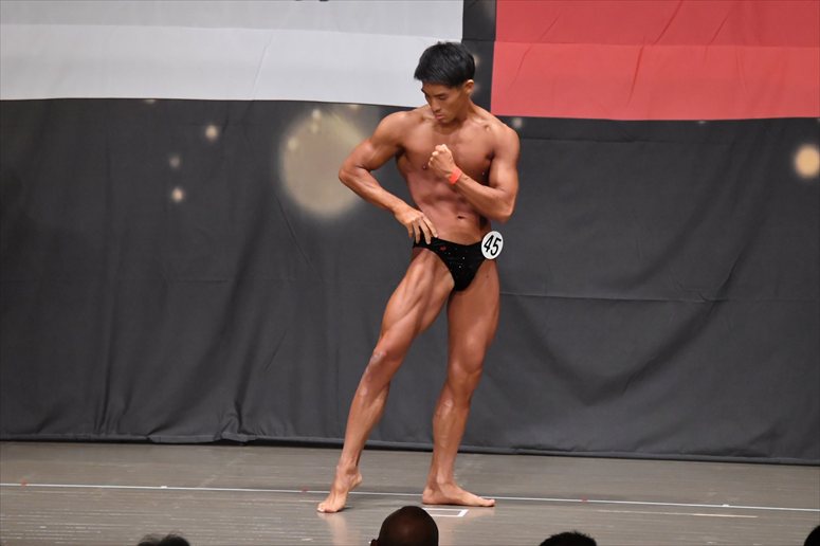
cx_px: 410
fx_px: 5123
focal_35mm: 225
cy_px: 273
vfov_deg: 6.1
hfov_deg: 9.2
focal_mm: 150
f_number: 5.6
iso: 6400
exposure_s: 1/400
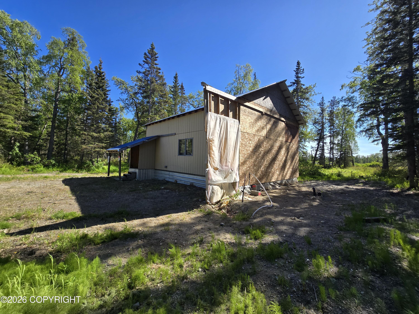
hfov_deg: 106.2
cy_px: 157
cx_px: 210
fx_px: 157
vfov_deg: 89.9
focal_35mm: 13
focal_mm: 2.2
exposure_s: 1/1208
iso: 50
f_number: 2.2
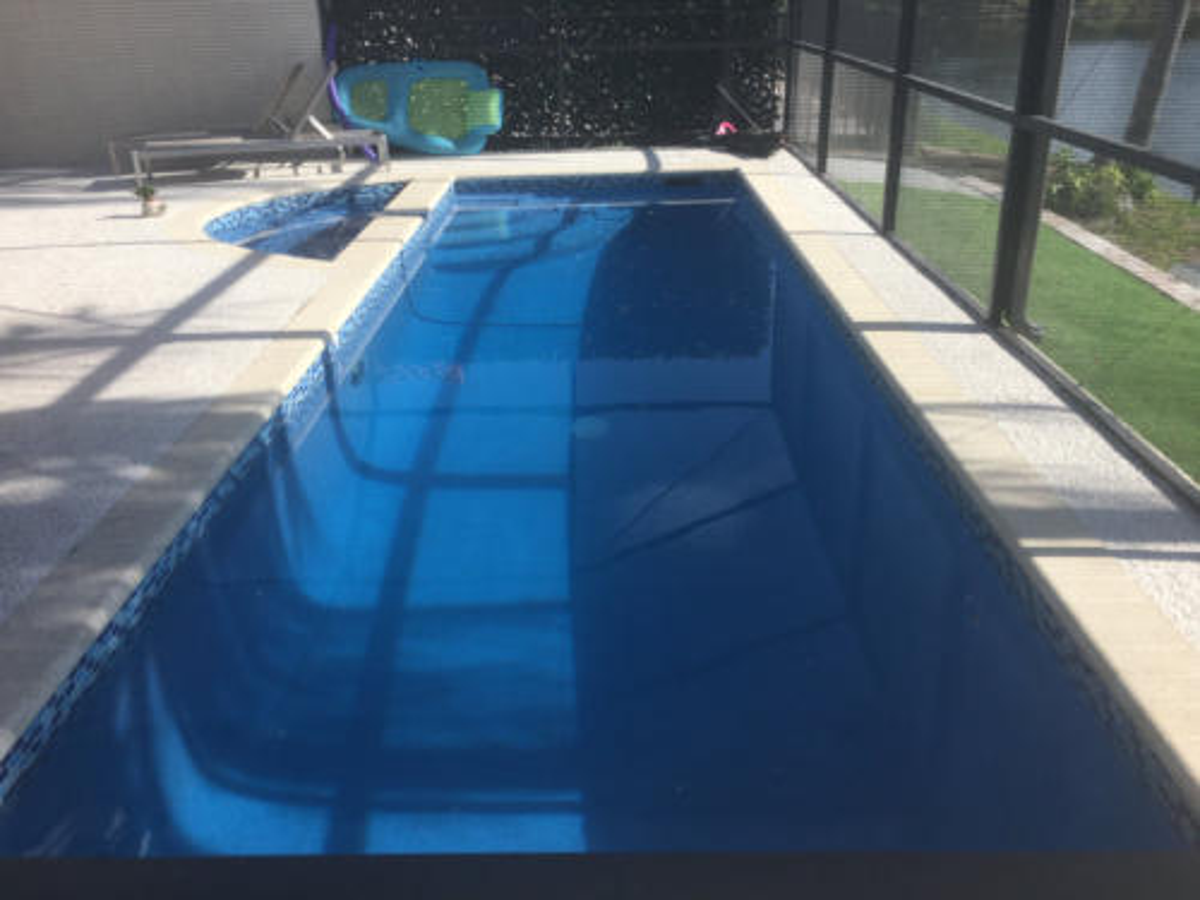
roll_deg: +1.8
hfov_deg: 61.7
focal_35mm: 29
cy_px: 450
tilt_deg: -24.9
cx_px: 600
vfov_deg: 48.2
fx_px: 1005
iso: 25
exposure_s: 1/487
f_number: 2.2
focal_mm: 4.15
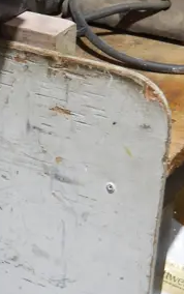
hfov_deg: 9.5
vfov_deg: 16.1
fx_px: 1041
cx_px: -179
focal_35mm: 130
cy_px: 136
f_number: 4
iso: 400
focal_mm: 17
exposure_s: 1/60
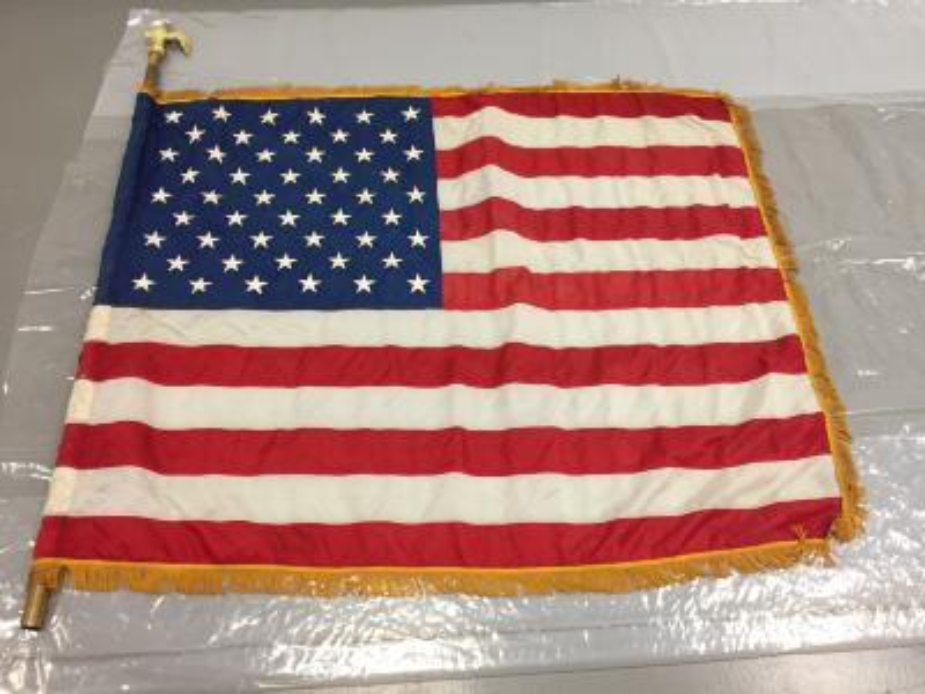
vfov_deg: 48.2
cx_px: 462
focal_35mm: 29
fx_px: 775
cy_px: 347
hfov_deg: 61.7
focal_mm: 4.15
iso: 100
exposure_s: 1/30
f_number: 2.2
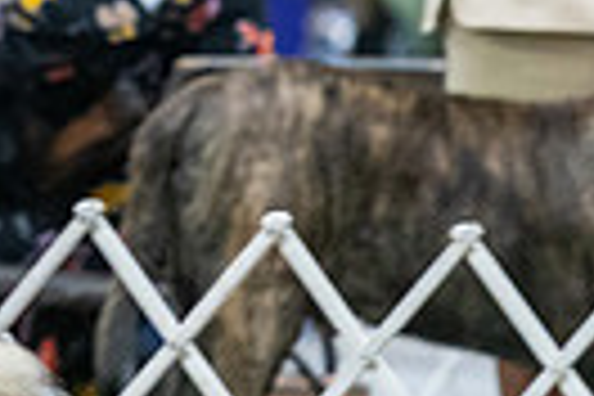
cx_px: -608
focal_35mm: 876
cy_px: 133
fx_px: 14453
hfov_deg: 2.3
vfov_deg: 1.6
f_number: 3.5
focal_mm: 200
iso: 6400
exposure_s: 1/200
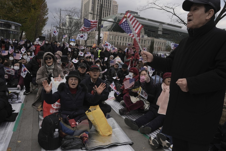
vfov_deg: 53.1
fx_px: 151
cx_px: 113
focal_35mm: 24
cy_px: 76
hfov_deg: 73.8
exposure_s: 1/500
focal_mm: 24
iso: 320
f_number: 8
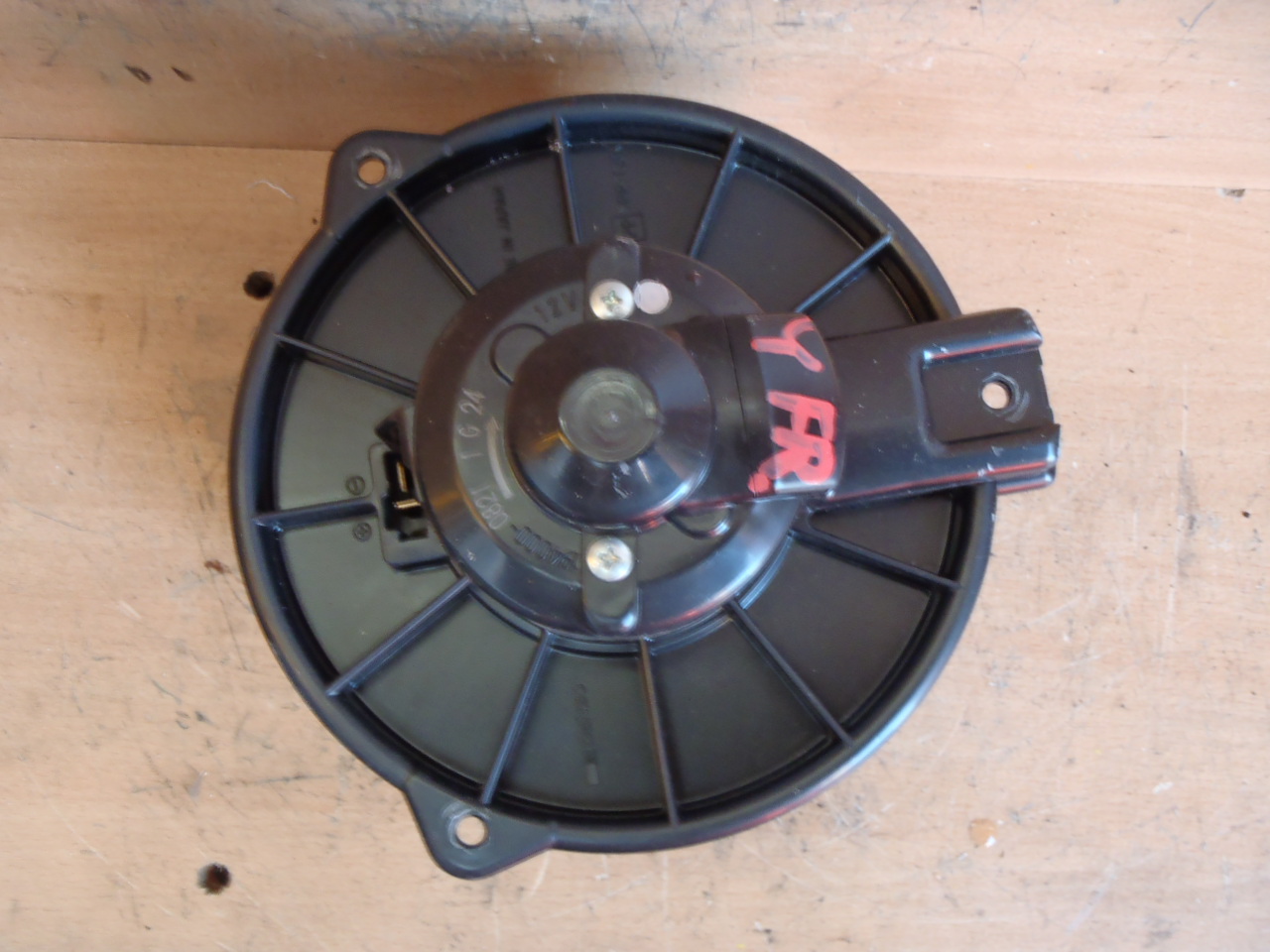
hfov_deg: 49.0
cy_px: 476
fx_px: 1394
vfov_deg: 37.7
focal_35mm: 38
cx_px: 635
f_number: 4.6
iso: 200
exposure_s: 1/6
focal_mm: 6.83
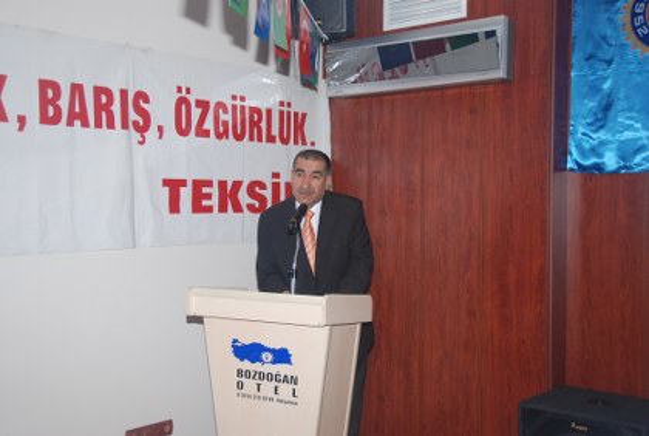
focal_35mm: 44
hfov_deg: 44.9
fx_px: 786
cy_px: 218
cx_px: 324
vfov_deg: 31.0
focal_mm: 29
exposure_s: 1/60
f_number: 4.2
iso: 200
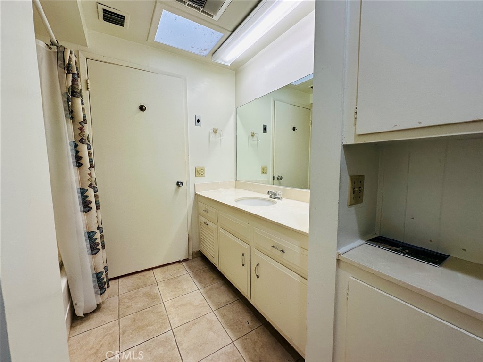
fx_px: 195
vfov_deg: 85.7
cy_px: 181
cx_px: 242
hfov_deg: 102.1
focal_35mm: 14
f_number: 2.2
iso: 100
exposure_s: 1/120
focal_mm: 2.22
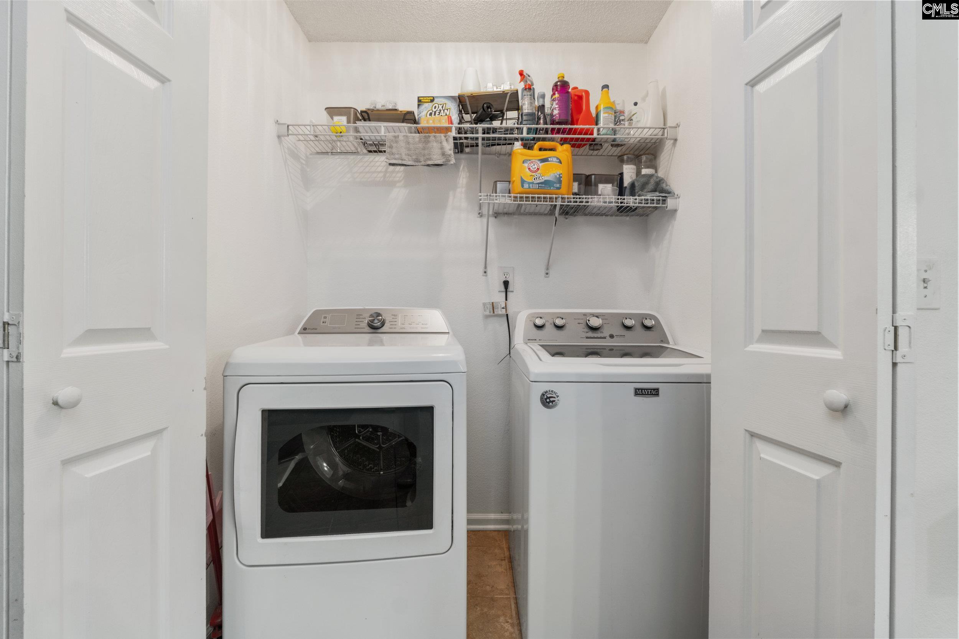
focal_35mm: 15
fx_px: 400
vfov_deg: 77.3
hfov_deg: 100.4
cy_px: 320
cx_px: 480
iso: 250
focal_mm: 10
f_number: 8
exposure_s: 1/1.25
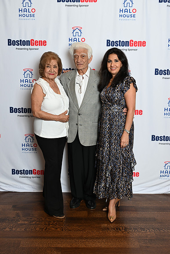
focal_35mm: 42
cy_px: 127
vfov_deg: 46.4
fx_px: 297
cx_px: 85
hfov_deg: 31.9
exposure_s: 1/60
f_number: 3.5
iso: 200
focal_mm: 42
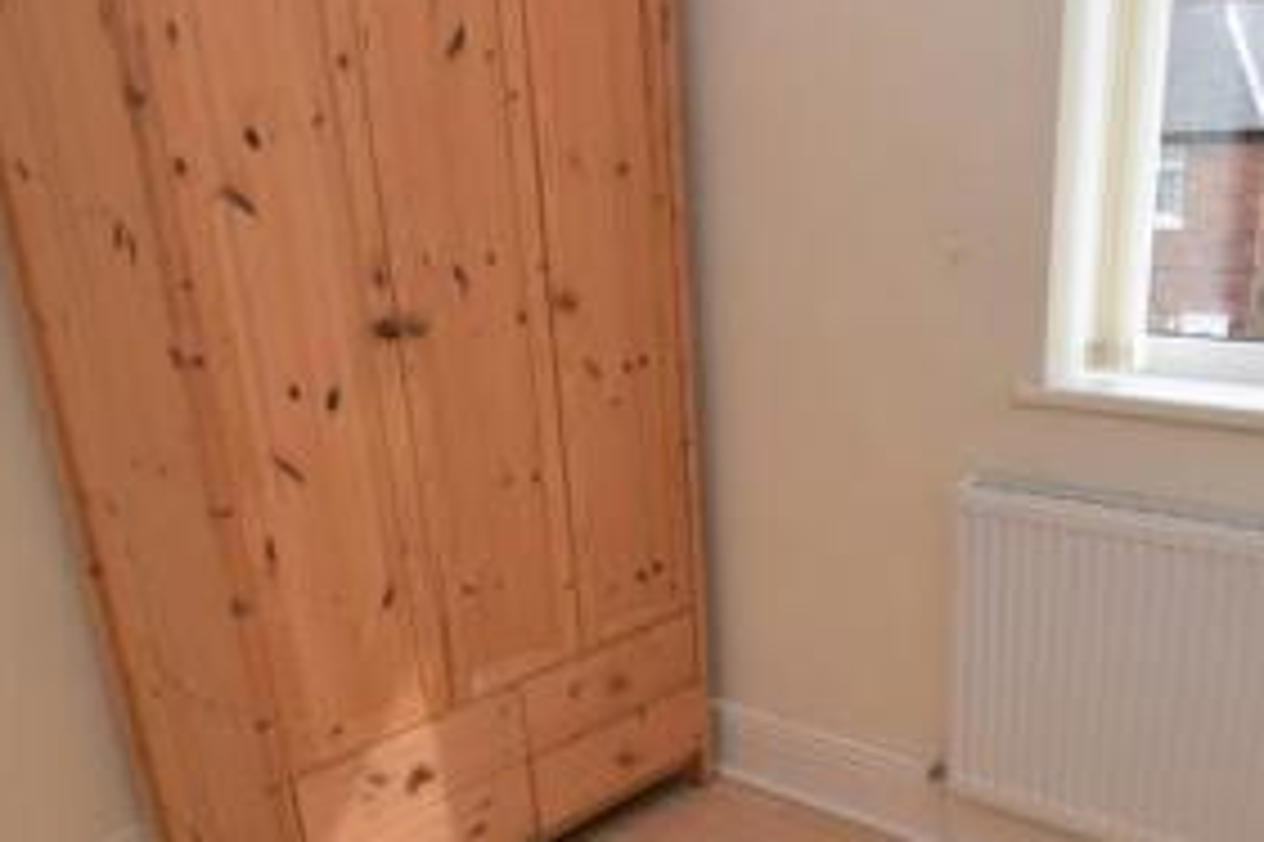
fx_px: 1228
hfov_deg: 54.2
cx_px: 740
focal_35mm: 35
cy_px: 745
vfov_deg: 35.7
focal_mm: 10
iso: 180
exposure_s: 1/125
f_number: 5.6
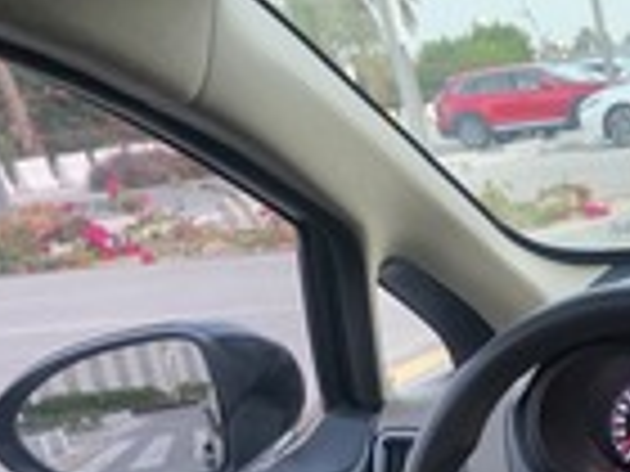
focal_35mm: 75
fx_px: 1365
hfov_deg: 21.5
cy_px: 614
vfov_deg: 18.3
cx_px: 965
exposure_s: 1/100
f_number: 1.7
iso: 1600
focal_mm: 6.3
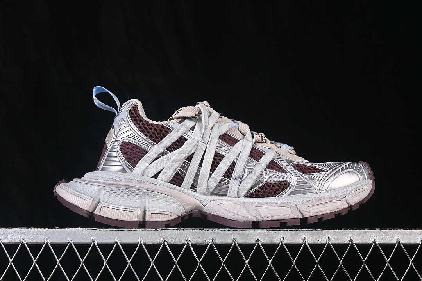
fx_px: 879
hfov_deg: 27.0
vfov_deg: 18.2
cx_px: 211
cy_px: 140
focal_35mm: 75
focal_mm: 50
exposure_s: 1/60
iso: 160
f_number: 7.1
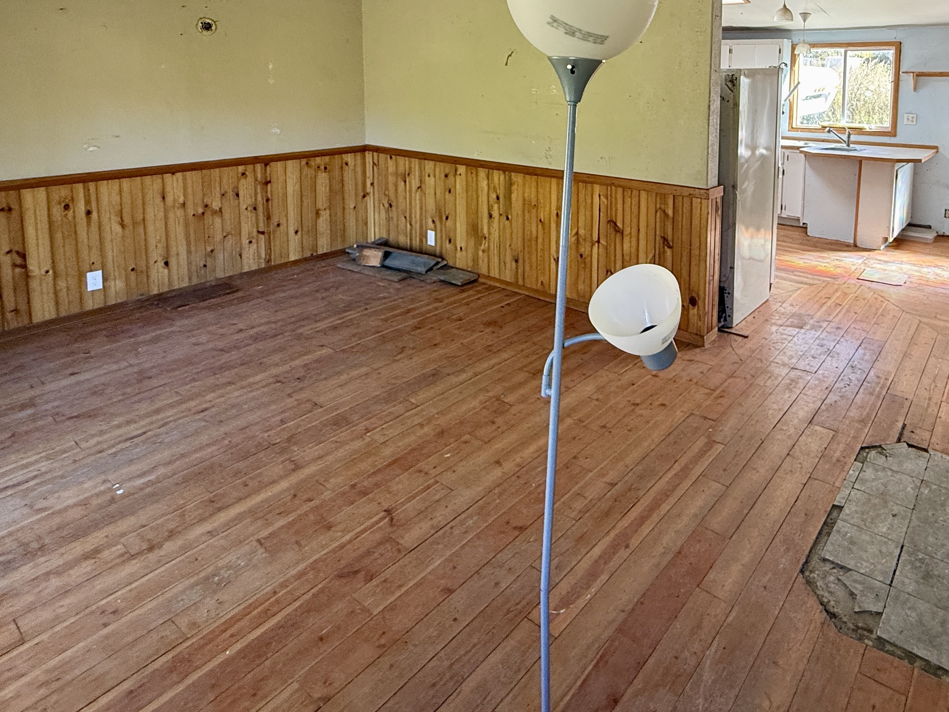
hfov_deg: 72.5
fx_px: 631
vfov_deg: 54.9
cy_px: 145
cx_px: 601
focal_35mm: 23
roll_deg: -0.6
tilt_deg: -6.3
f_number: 2.2
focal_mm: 2.22
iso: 160
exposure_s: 1/99
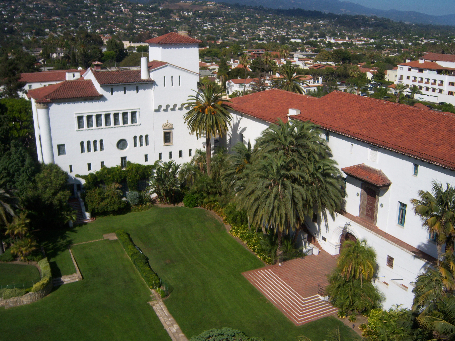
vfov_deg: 39.7
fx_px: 473
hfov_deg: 51.4
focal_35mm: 36
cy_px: 170
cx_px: 228
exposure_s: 1/1250
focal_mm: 7.5
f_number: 4.8
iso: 80
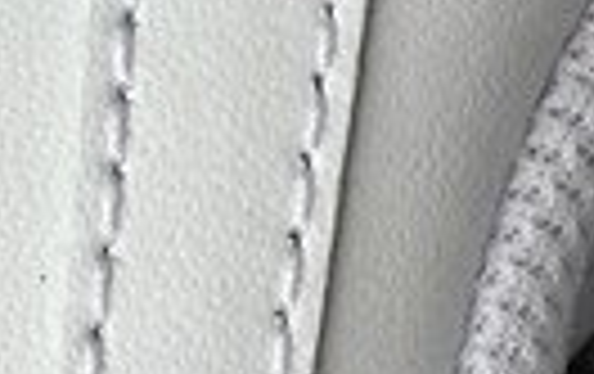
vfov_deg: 5.9
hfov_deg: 9.2
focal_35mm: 224
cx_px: -148
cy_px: -25
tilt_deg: -64.3
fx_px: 3632
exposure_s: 1/100
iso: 32
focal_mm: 3.3
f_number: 2.4
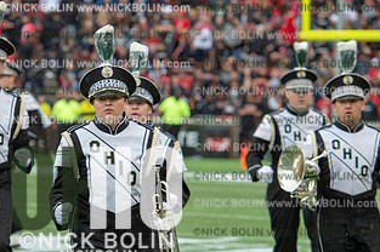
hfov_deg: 7.7
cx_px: 96
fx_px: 2836
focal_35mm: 269
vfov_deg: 5.1
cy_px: 204
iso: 400
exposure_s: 1/500
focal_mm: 145
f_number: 4
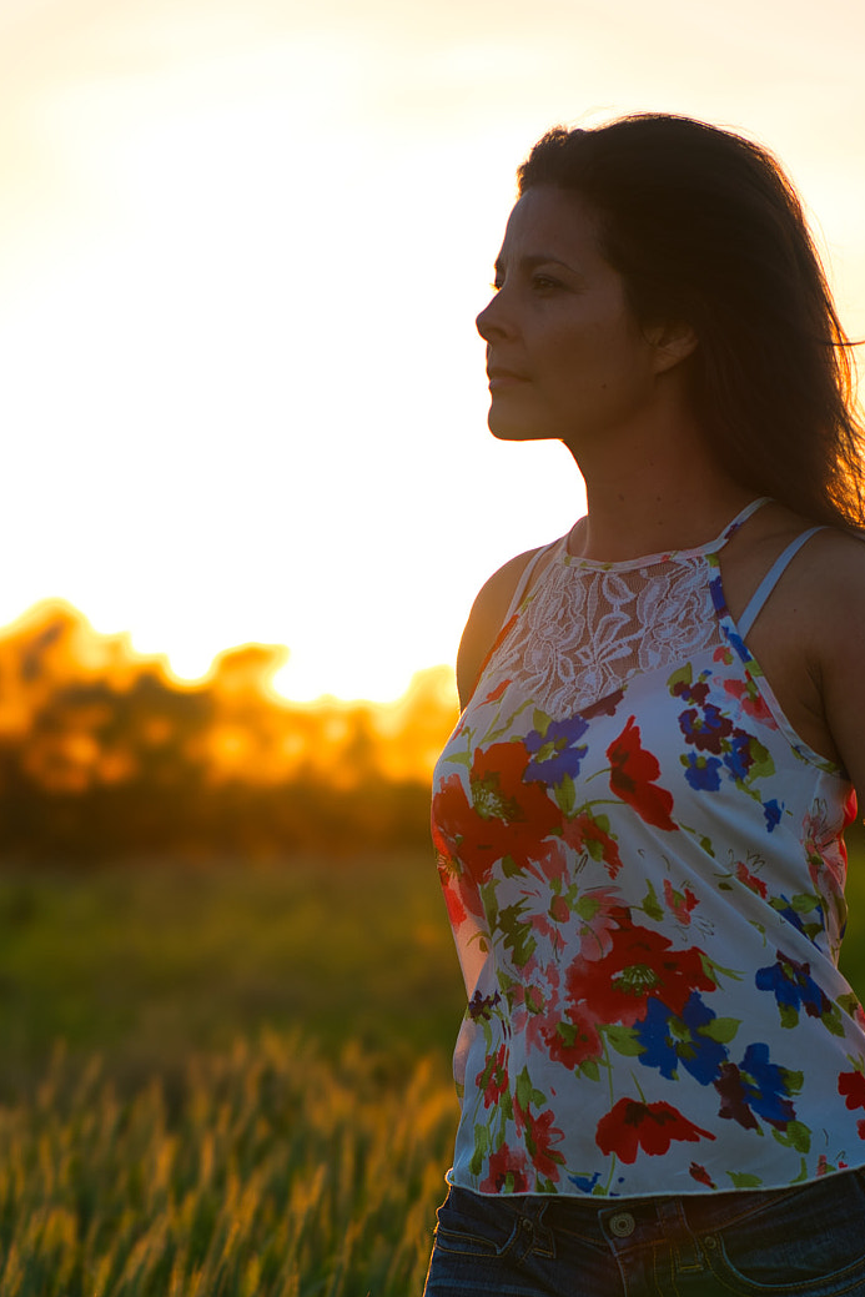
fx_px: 5548
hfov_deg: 8.9
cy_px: 989
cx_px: 531
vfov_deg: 13.3
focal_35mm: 154
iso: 100
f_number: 5.6
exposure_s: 1/160
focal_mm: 100
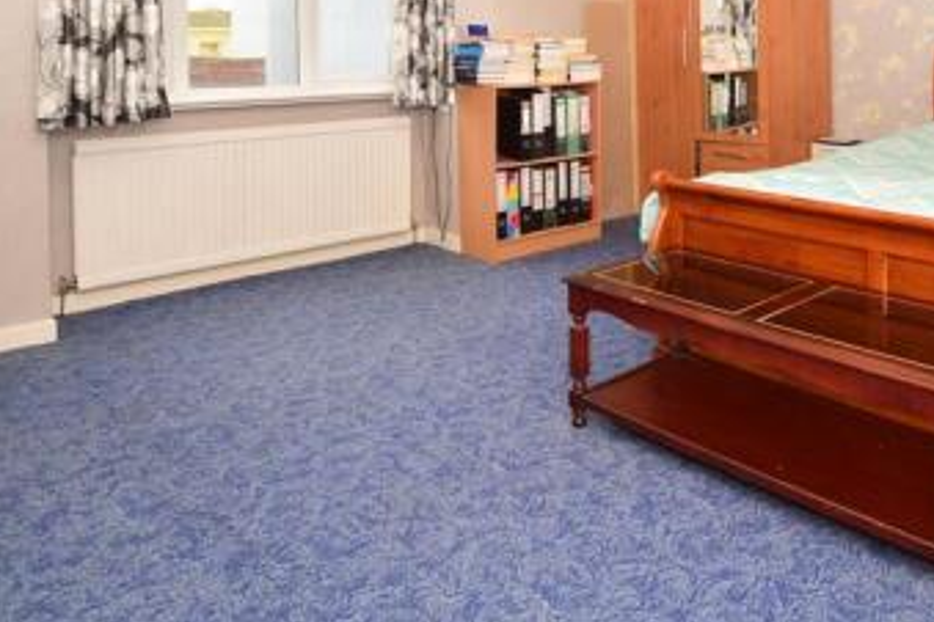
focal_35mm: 29
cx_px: 681
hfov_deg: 60.8
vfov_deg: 40.7
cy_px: 37
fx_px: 752
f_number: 5.6
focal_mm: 10
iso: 400
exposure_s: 1/125
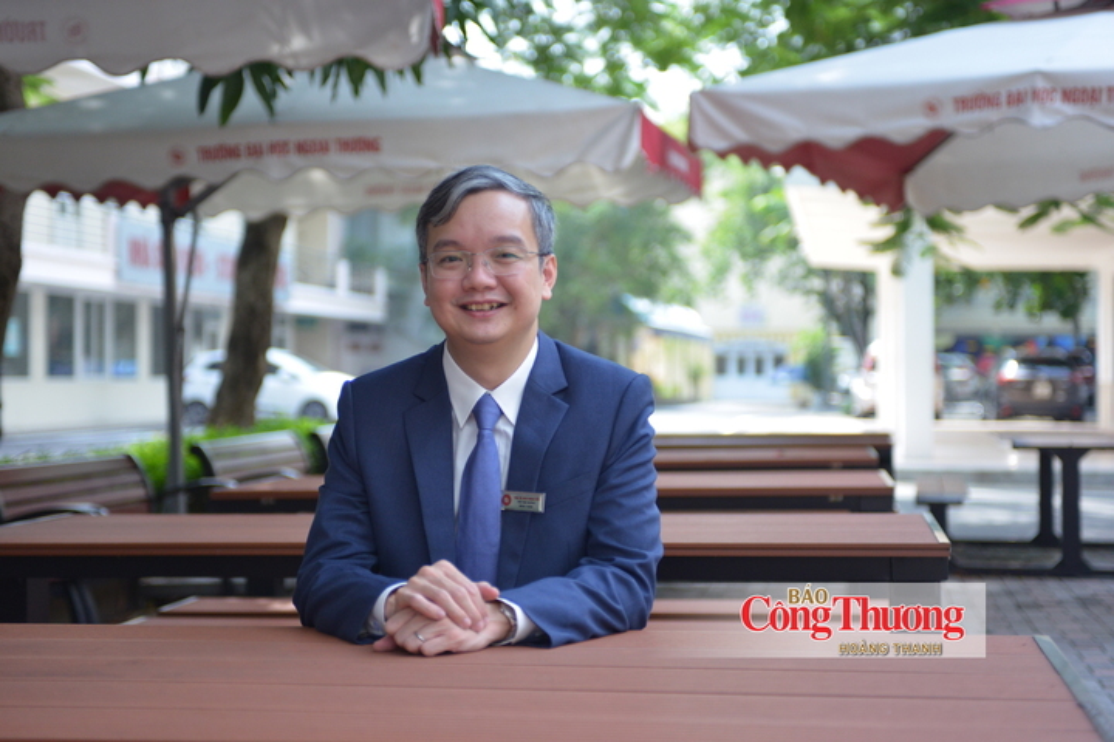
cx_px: 557
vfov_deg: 27.0
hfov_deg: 39.6
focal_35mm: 50
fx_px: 1547
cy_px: 371
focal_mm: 50
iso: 1600
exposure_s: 1/3200
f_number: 2.8
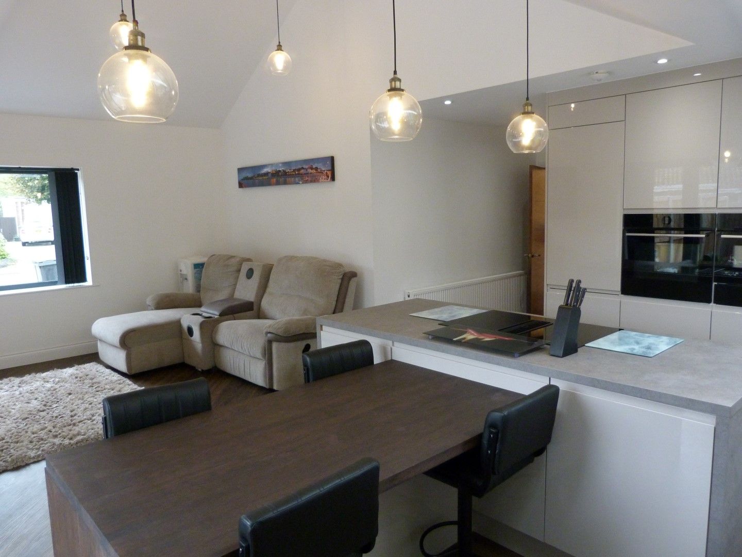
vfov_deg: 54.9
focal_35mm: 25
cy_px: 278
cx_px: 371
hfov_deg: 69.4
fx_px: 536
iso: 320
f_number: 2.8
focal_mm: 4.5
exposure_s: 1/60
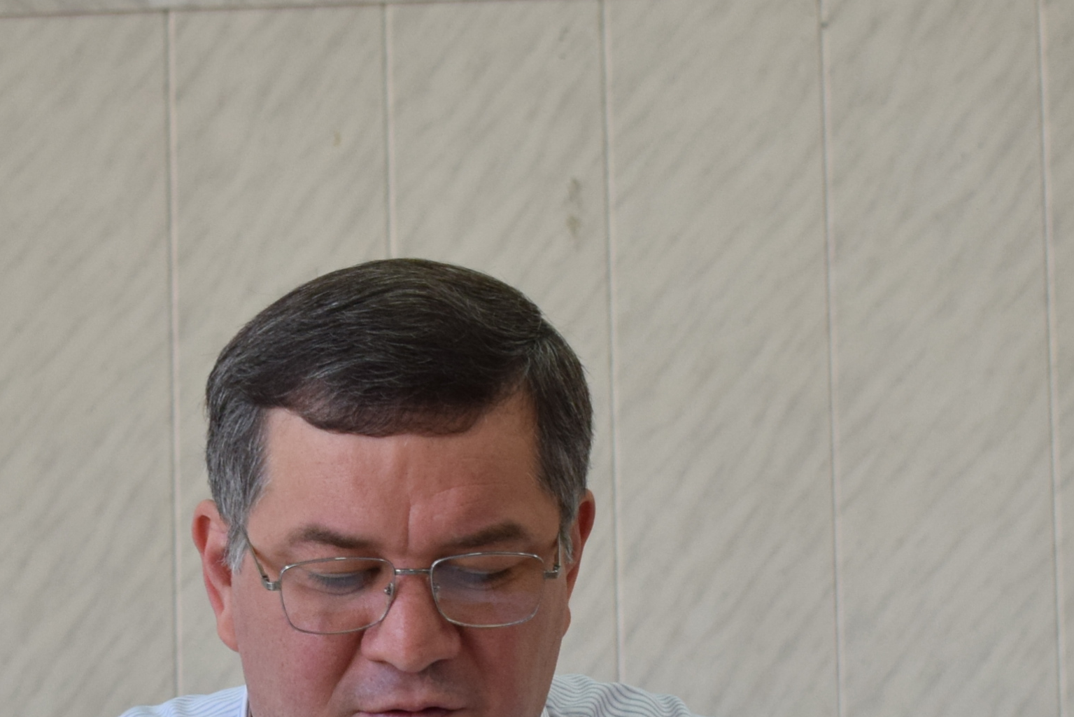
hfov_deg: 12.3
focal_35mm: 167
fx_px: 4983
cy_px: 877
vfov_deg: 8.1
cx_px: 334
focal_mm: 38
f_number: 4.8
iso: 560
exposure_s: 1/60
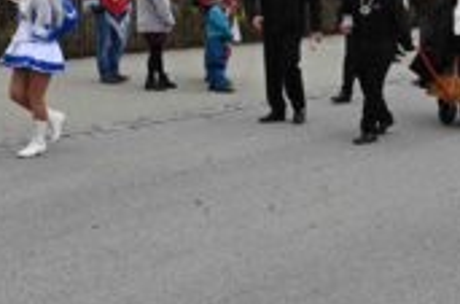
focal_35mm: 76
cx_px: 328
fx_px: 971
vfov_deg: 17.8
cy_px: 156
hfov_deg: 26.4
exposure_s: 1/640
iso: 2500
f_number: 14
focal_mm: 32.5
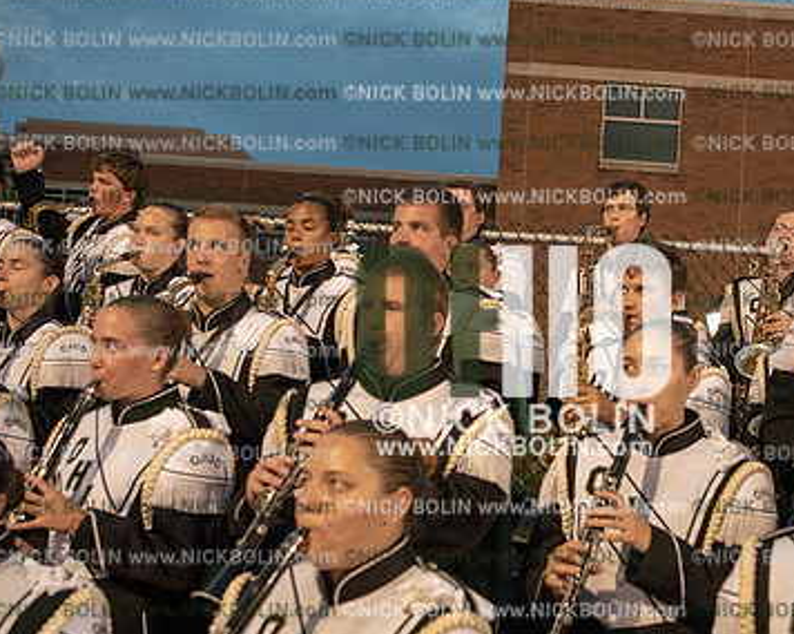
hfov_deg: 37.8
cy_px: 352
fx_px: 1150
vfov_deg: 30.8
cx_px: 513
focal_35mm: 49
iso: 3200
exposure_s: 1/200
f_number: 3.2
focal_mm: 32
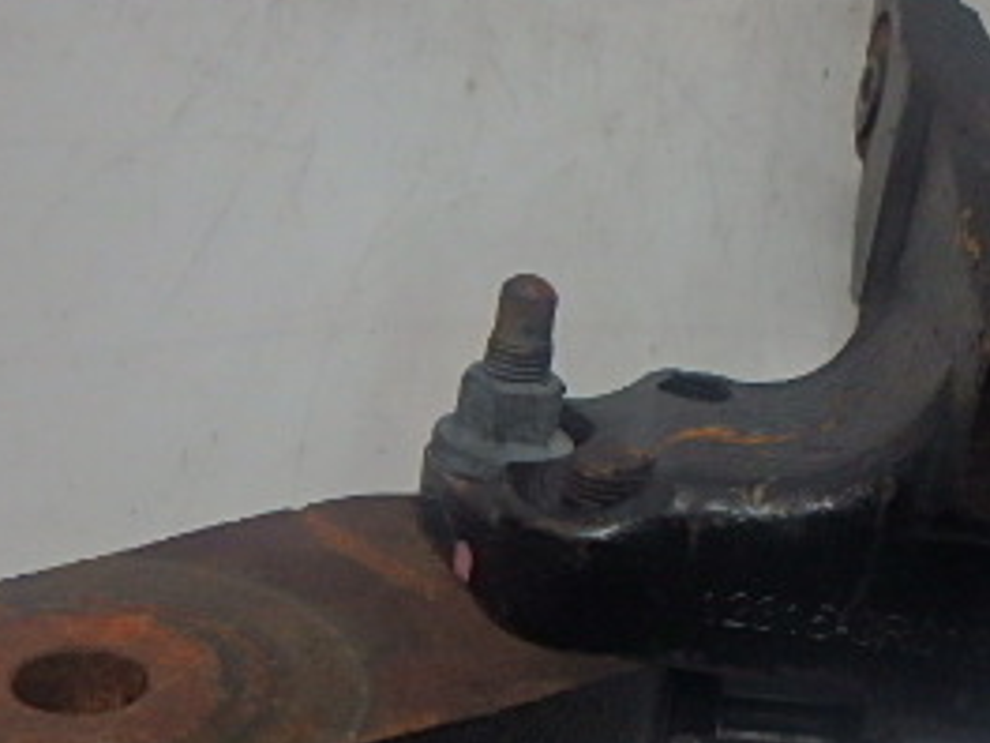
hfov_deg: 36.0
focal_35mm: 51
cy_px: 454
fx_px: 1459
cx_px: 818
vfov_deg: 28.5
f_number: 3.5
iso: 250
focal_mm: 3.7
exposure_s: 1/80
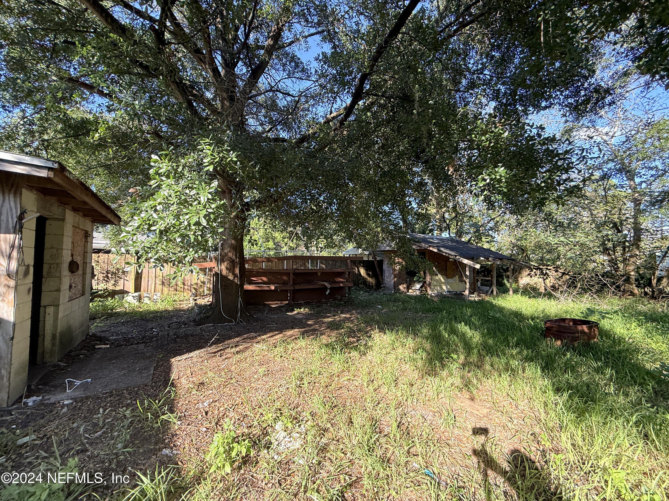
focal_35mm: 14
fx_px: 271
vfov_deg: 85.7
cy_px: 250
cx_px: 334
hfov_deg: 102.1
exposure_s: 1/152
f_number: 2.2
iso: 64
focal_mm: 2.22
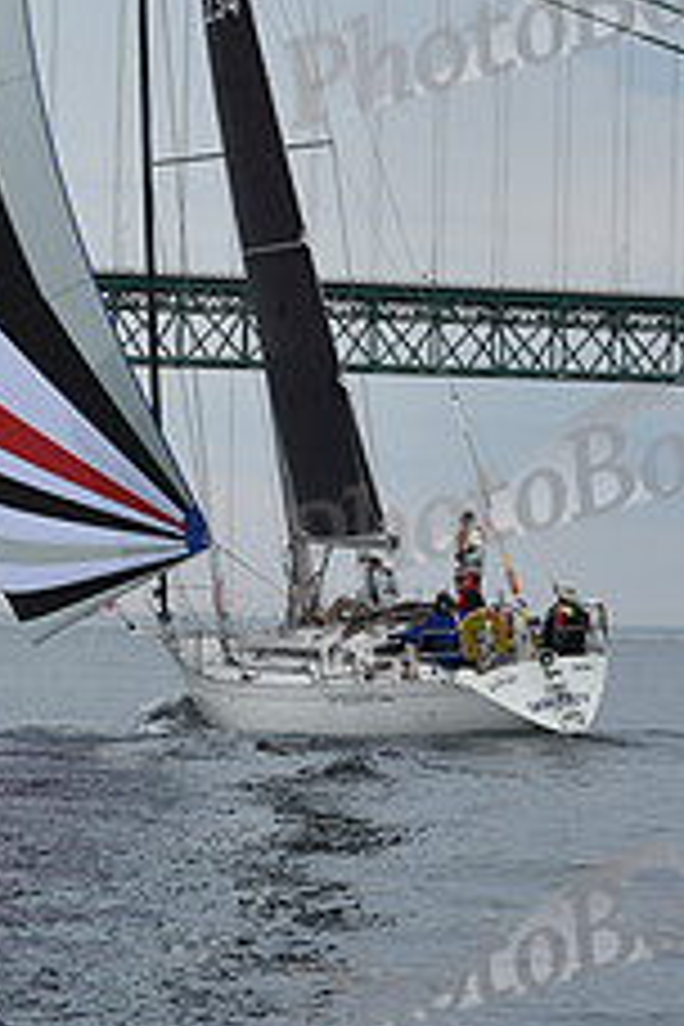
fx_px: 5073
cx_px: 52
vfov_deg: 11.5
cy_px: 310
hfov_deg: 7.7
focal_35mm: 178
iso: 250
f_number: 7.1
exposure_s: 1/800
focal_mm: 70
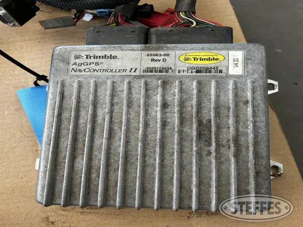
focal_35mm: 26
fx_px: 228
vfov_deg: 53.1
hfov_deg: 67.3
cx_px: 152
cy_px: 114
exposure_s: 1/60
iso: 100
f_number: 1.5
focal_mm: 5.7
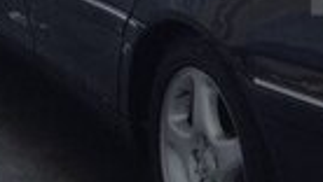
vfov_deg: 6.7
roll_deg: -1.1
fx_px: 1561
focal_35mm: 182
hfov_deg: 11.2
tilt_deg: -17.5
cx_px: 531
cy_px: -20
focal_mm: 4.28
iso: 50
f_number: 2.4
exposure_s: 1/120
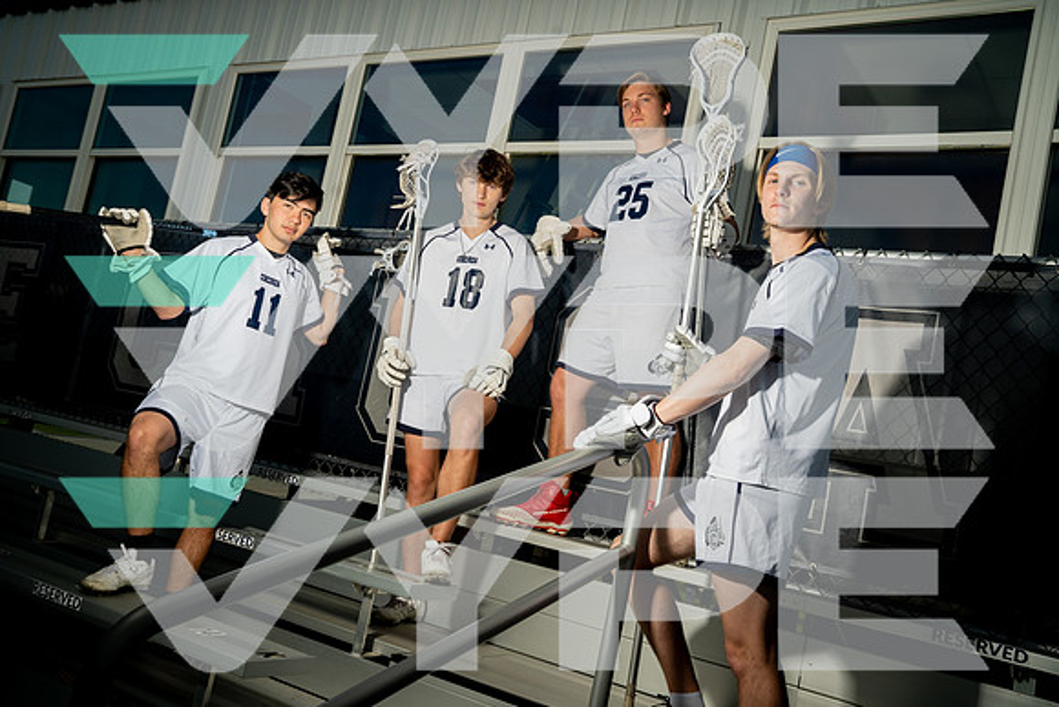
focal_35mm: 34
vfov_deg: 38.9
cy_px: 354
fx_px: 1000
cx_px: 530
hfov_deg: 55.8
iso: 250
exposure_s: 1/250
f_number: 8
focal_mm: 34
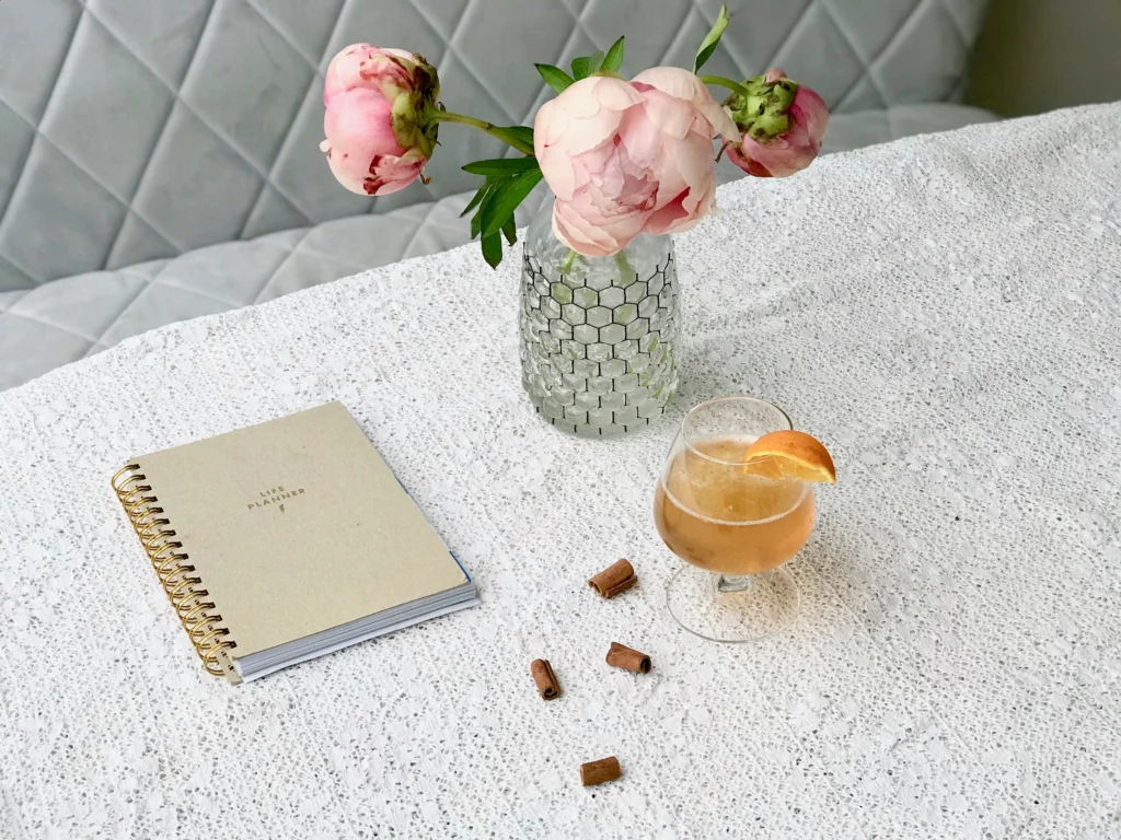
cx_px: 560
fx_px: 1846
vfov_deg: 25.7
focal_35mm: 57
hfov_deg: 33.8
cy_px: 420
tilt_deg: -37.1
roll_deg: +0.3
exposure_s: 1/50
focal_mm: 6.6
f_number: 2.8
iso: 25
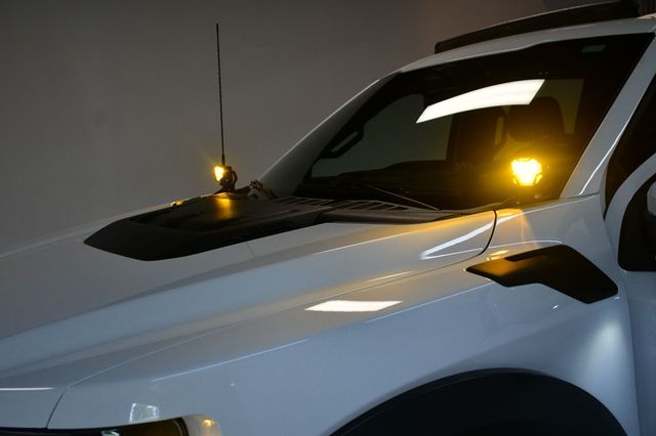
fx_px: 710
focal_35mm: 39
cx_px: 328
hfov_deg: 49.6
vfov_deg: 34.2
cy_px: 218
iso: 400
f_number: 4.5
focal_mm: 26
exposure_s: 1/250
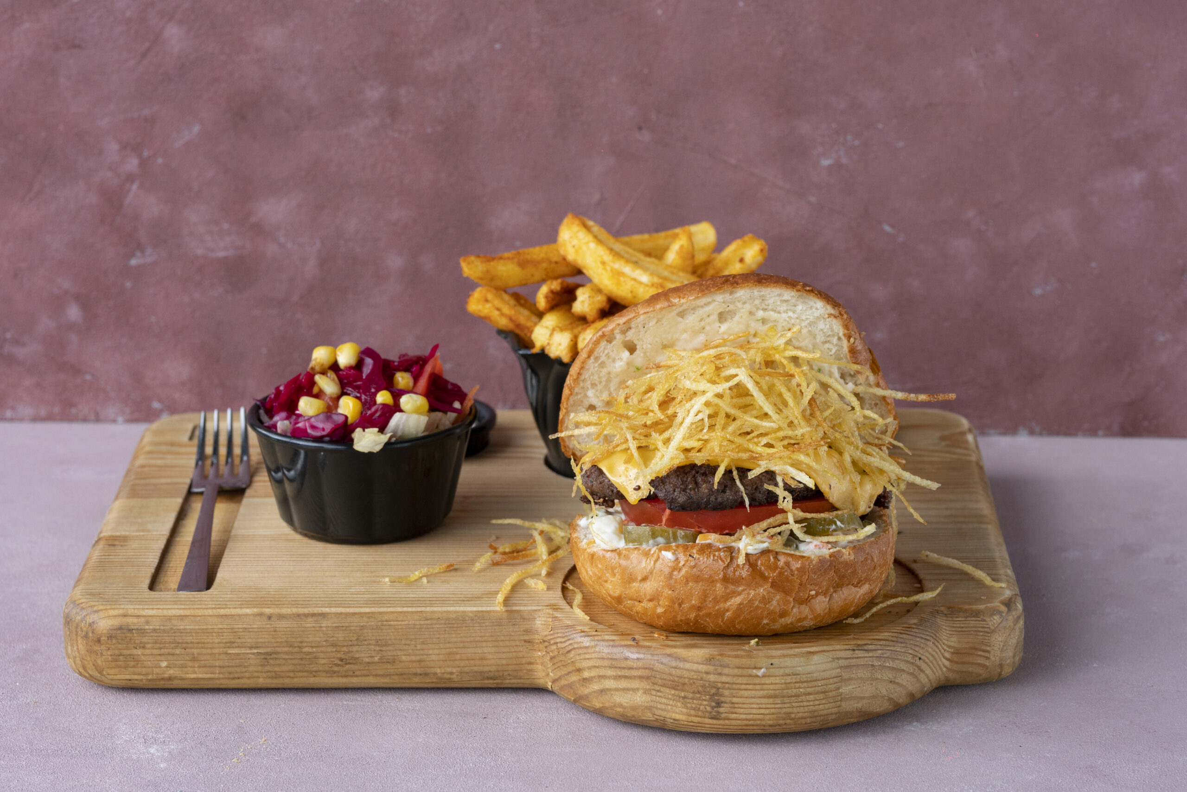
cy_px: 396
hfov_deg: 23.9
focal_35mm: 85
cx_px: 594
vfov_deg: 16.1
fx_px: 2803
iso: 640
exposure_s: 1/125
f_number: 8
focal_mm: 85
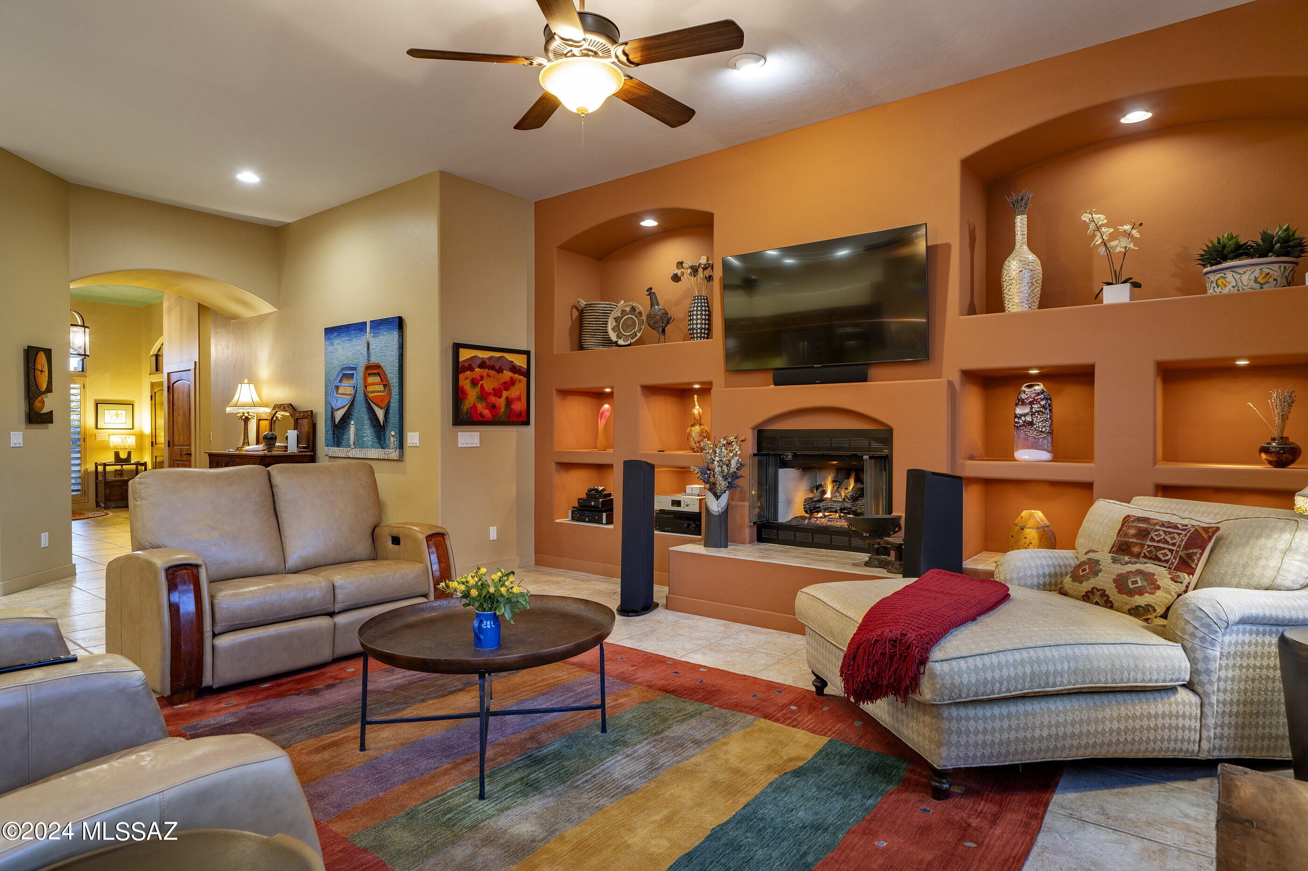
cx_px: 654
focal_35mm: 19
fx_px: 690
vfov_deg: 64.5
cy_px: 436
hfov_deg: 86.9
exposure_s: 1.6
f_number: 9
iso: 200
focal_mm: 19
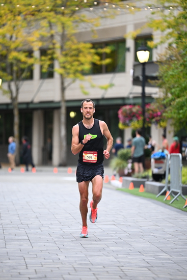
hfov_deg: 6.9
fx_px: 1557
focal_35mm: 200
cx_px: 94
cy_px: 140
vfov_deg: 10.3
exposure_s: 1/800
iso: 1600
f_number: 2.8
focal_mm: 200
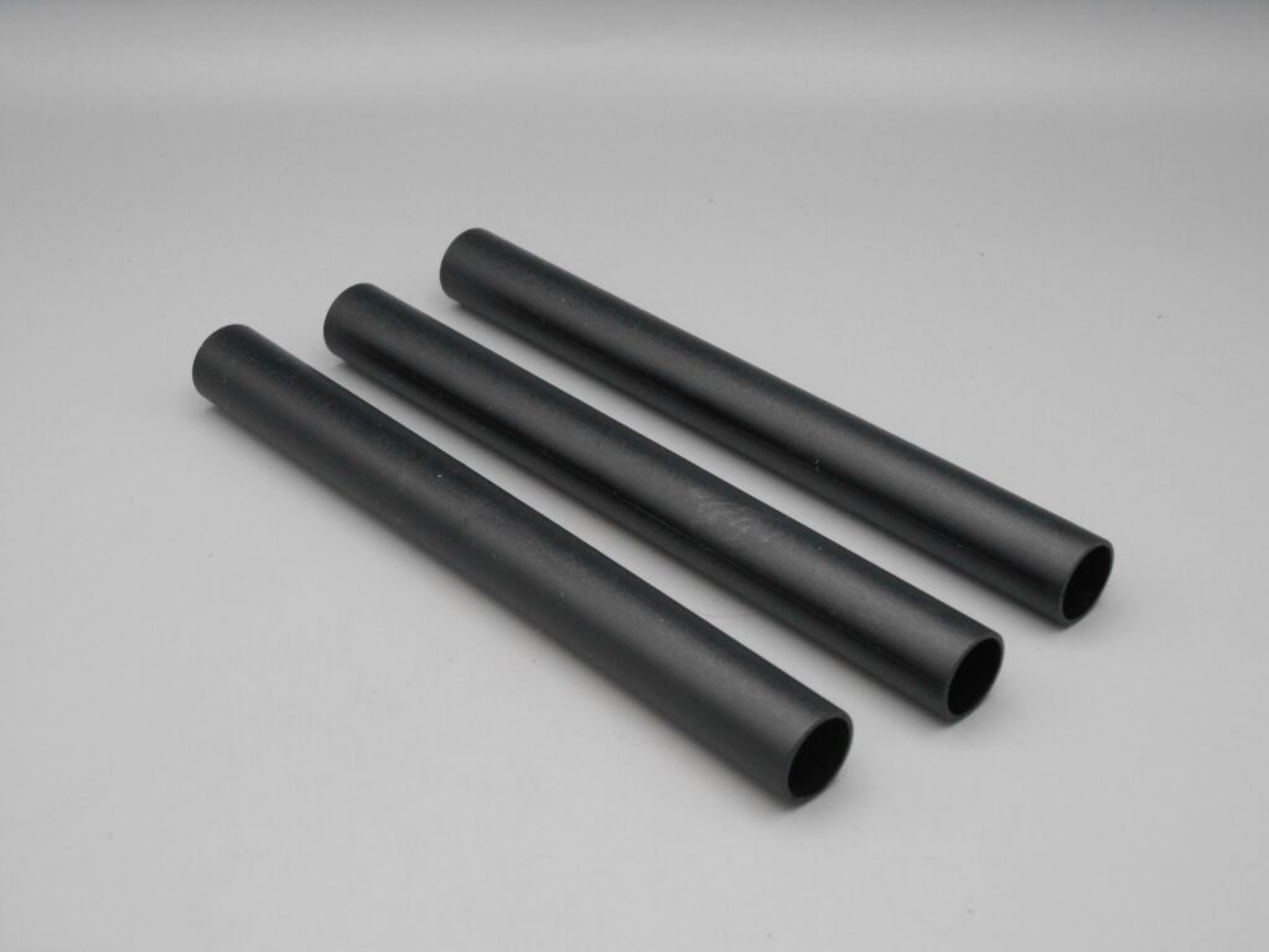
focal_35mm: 61
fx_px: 2236
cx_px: 634
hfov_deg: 31.7
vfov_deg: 24.0
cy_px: 476
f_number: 4.4
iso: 400
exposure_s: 1/250
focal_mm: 10.9
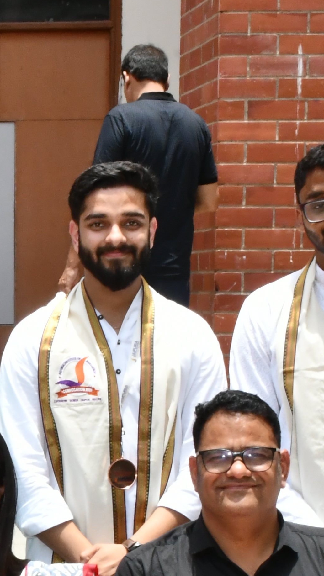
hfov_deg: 9.2
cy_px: 518
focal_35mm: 127
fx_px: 1940
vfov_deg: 16.7
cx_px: -239
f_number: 25
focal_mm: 27
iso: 1600
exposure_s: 1/250
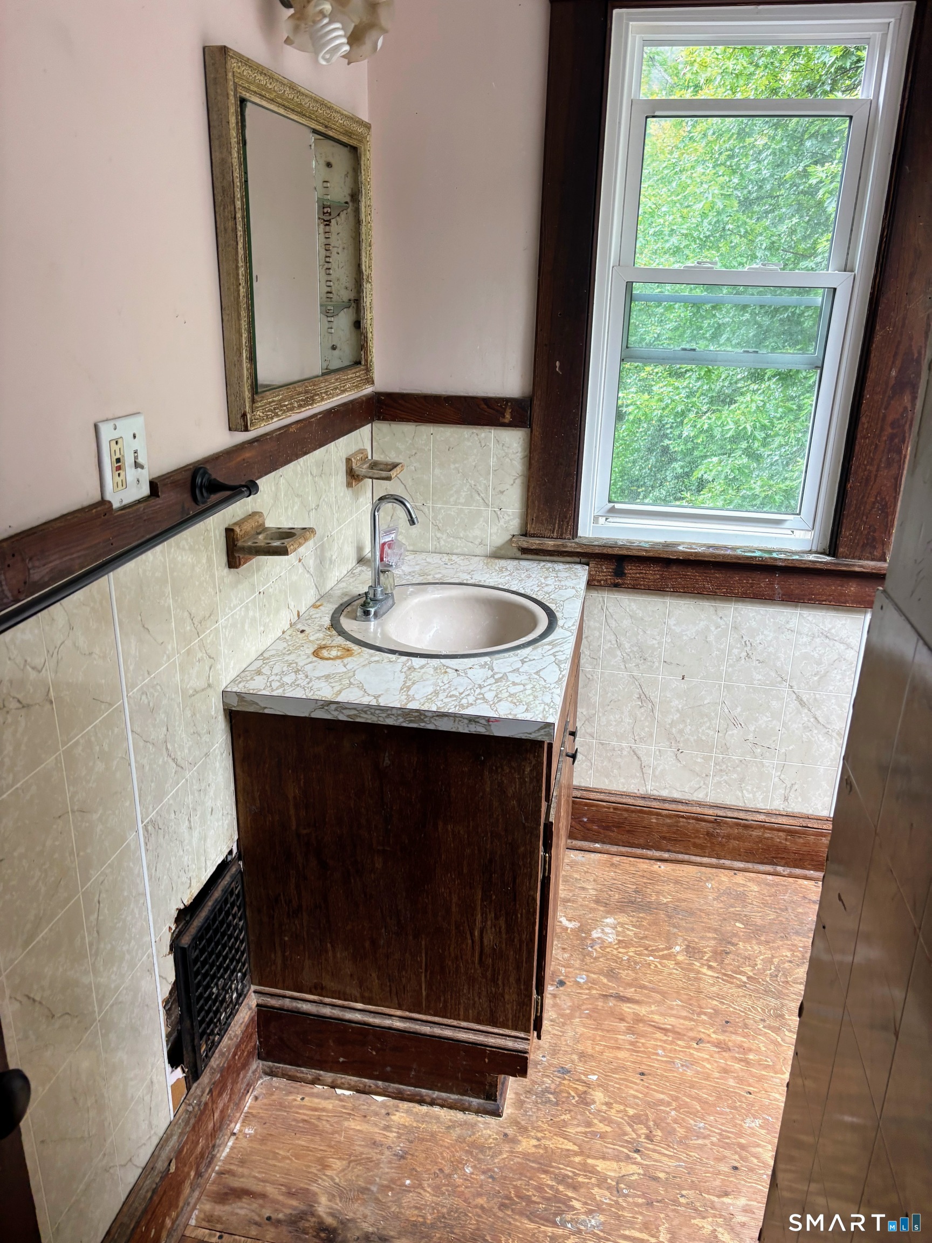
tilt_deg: -17.8
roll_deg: -0.9
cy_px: 622
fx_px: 933
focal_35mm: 26
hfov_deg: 53.1
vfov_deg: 67.3
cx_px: 466
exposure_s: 1/60
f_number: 1.6
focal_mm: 5.96
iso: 100
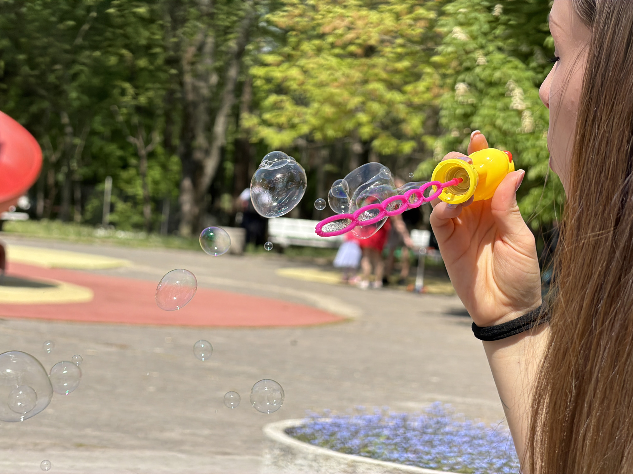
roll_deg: -5.0
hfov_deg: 19.6
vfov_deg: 14.8
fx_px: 1829
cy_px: 237
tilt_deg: -0.8
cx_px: 316
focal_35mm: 100
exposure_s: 1/1087
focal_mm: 16.89
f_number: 2.8
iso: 100
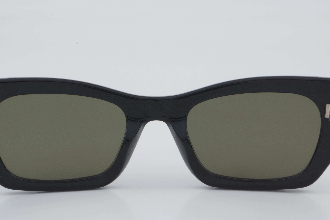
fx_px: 889
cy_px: 123
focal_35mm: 97
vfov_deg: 14.1
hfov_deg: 21.0
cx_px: 156
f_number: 32
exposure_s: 1/3
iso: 100
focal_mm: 50
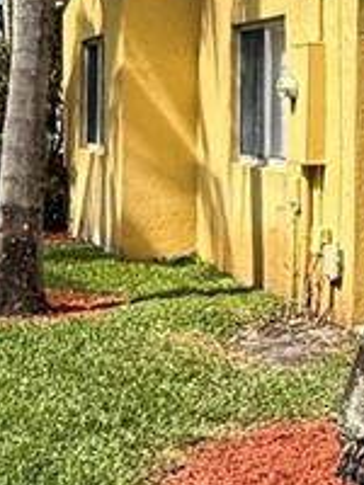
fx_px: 1178
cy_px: 138
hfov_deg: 16.3
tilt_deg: +0.7
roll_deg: -0.4
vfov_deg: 23.1
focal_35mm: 84
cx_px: 522
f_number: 2.2
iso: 50
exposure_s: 1/1339
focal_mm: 2.22
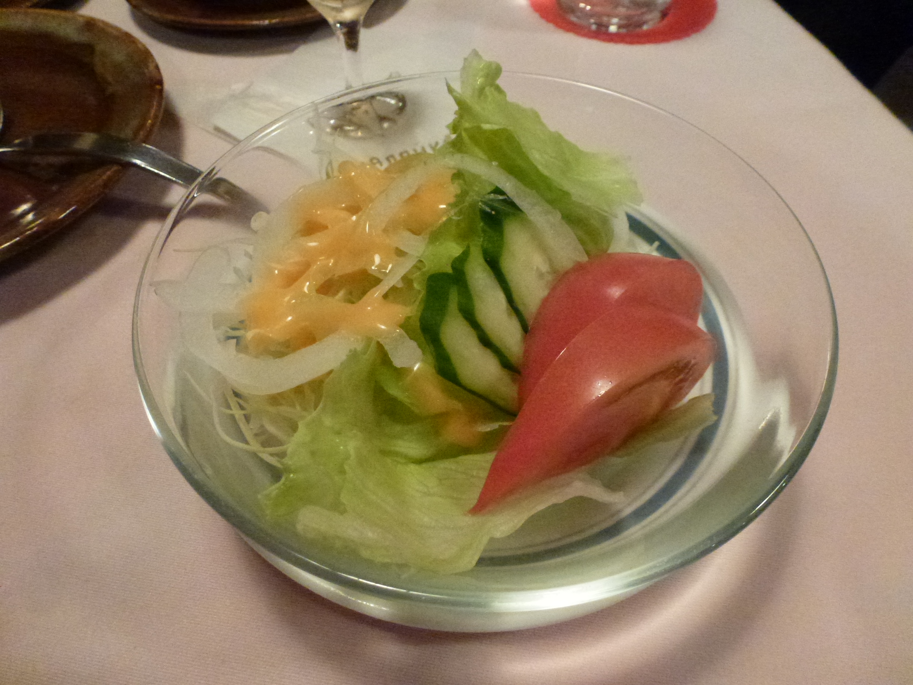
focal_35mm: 24
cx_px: 456
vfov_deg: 56.8
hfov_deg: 71.6
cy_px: 342
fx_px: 633
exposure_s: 1/60
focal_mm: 4.3
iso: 800
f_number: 3.3
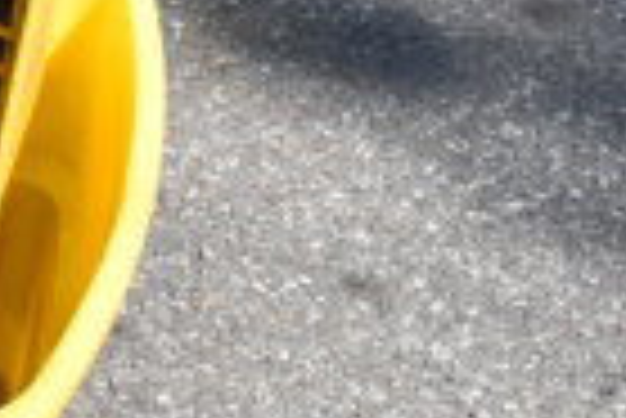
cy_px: 74
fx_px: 3084
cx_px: -662
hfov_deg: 10.6
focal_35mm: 177
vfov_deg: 7.8
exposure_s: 1/250
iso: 200
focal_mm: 27
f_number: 8
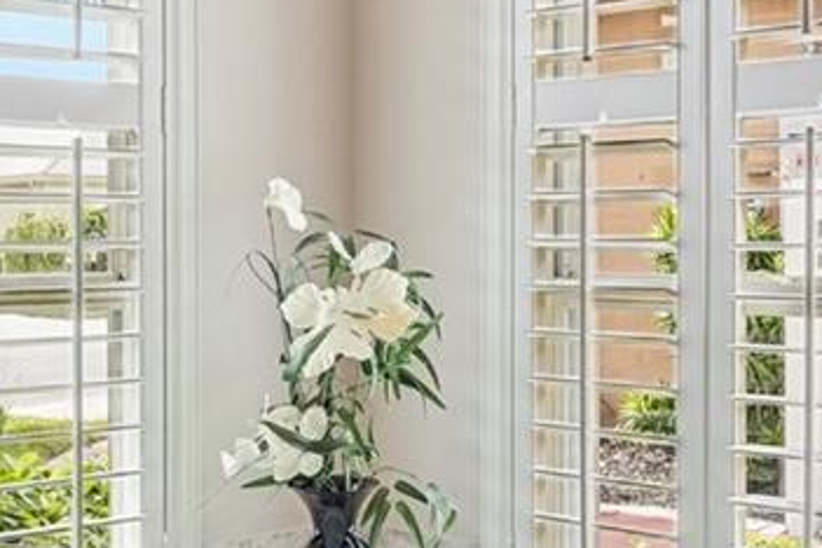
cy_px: 244
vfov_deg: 18.7
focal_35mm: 73
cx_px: 407
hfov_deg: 27.7
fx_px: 1667
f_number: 8
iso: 400
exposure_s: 1/50
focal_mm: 16
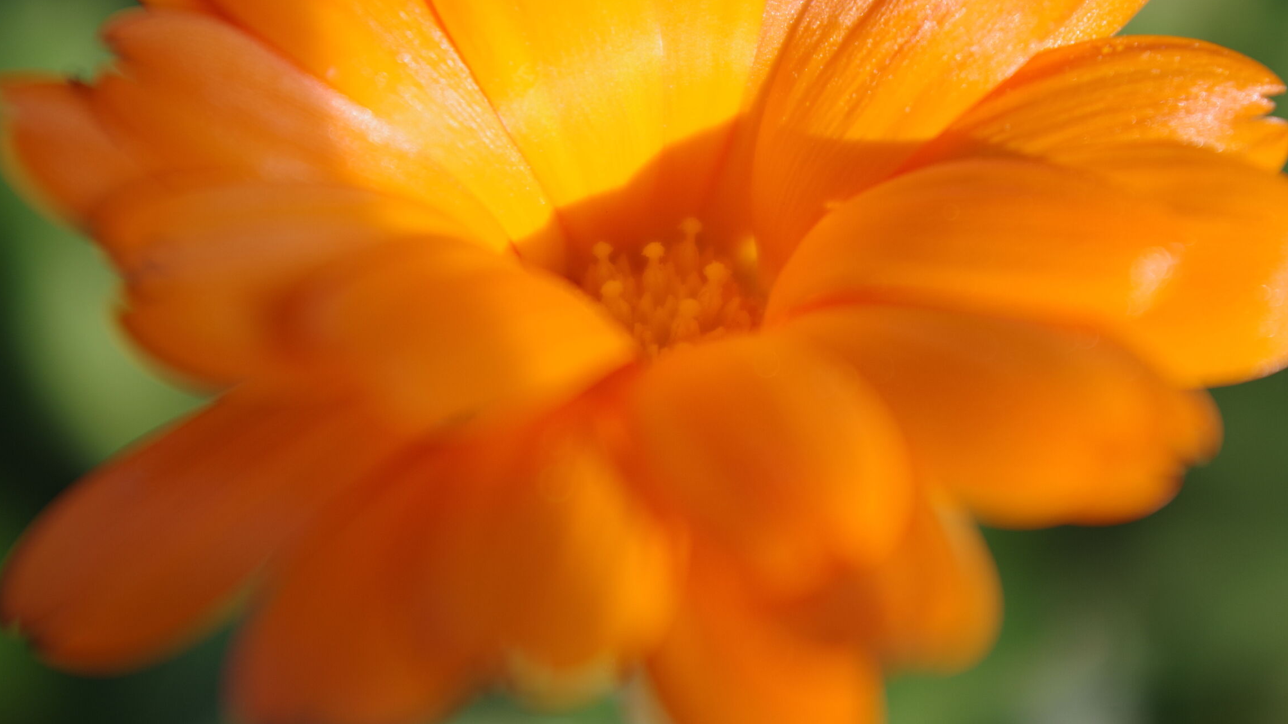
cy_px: 324
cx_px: 654
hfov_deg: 23.7
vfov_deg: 13.4
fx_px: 3073
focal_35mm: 90
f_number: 5.6
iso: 200
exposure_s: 1/200
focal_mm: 55
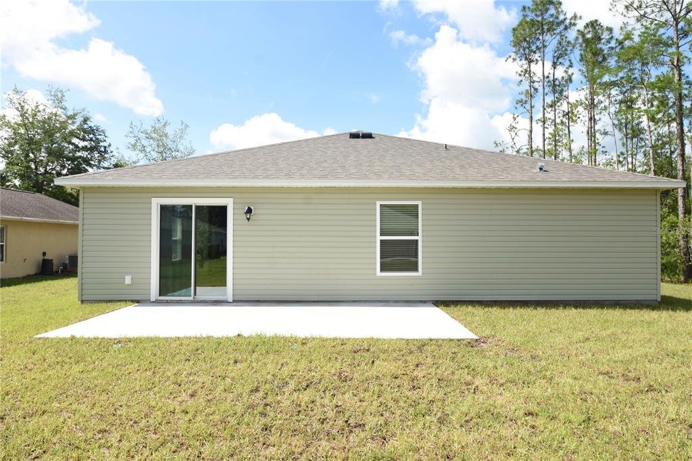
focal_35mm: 21
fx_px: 404
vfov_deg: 59.5
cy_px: 230
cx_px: 346
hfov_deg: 81.2
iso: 100
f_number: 7.1
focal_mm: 14
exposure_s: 1/200
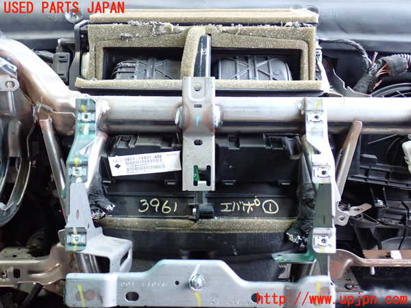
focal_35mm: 41
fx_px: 487
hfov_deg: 45.8
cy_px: 154
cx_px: 206
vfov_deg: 35.1
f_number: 2.8
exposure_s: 1/15
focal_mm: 7.31
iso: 800
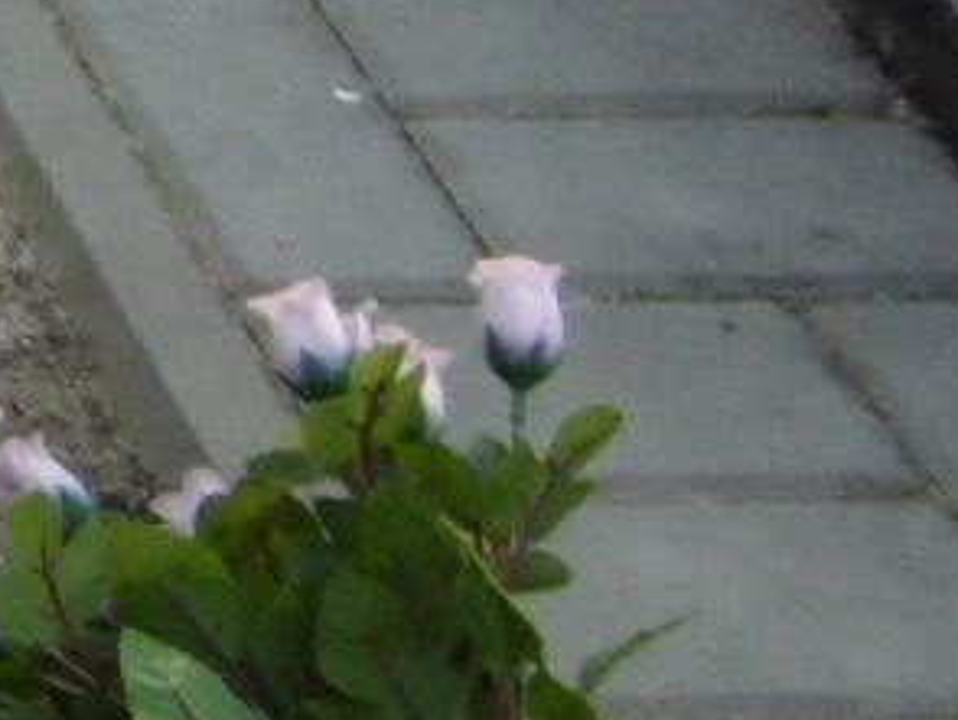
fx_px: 4626
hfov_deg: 9.2
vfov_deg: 8.5
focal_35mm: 167
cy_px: -678
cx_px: -2020
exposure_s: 1/250
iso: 100
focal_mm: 4.3
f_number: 3.1
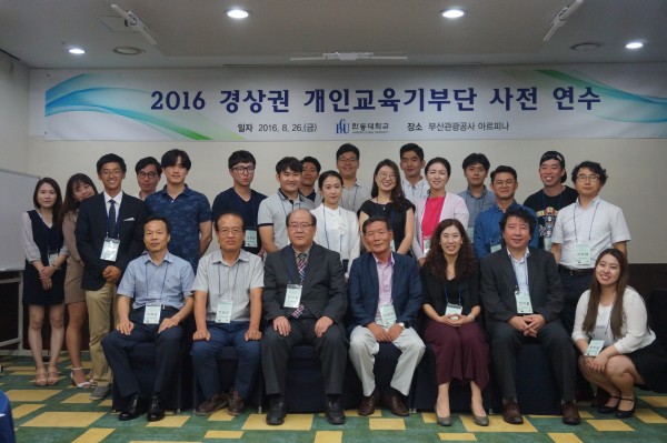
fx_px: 778
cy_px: 222
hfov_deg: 46.4
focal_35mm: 42
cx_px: 334
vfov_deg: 31.8
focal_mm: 28
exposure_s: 1/160
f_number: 4.5
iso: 2000
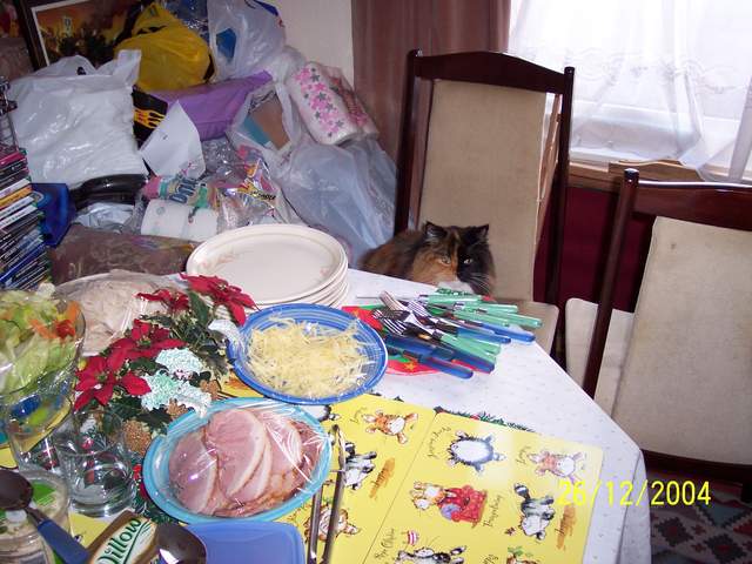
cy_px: 282
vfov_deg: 37.7
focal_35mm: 38
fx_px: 826
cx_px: 376
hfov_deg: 49.0
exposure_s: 1/30
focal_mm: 8
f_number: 2.8
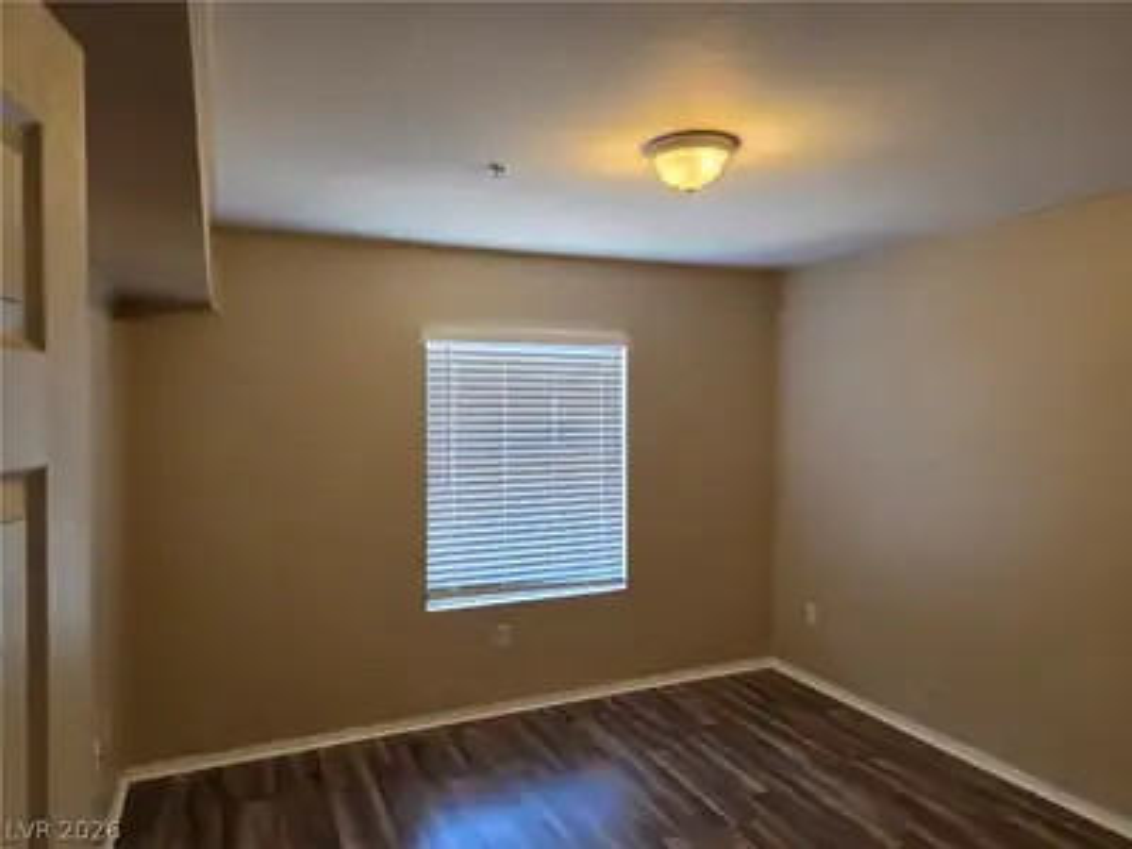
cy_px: 424
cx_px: 566
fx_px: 752
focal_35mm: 23
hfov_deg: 73.9
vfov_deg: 58.9
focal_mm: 5.4
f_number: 1.8
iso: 250
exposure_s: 1/120
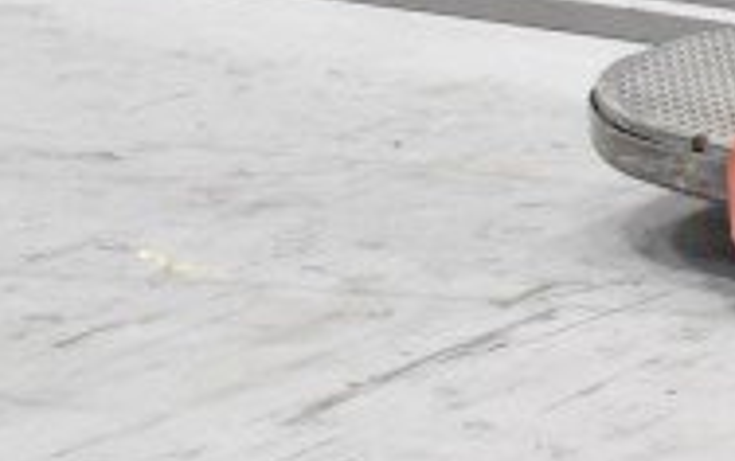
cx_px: 1521
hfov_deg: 9.9
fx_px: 3911
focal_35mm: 195
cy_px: -738
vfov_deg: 6.4
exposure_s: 1/40
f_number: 4.5
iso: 1600
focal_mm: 20
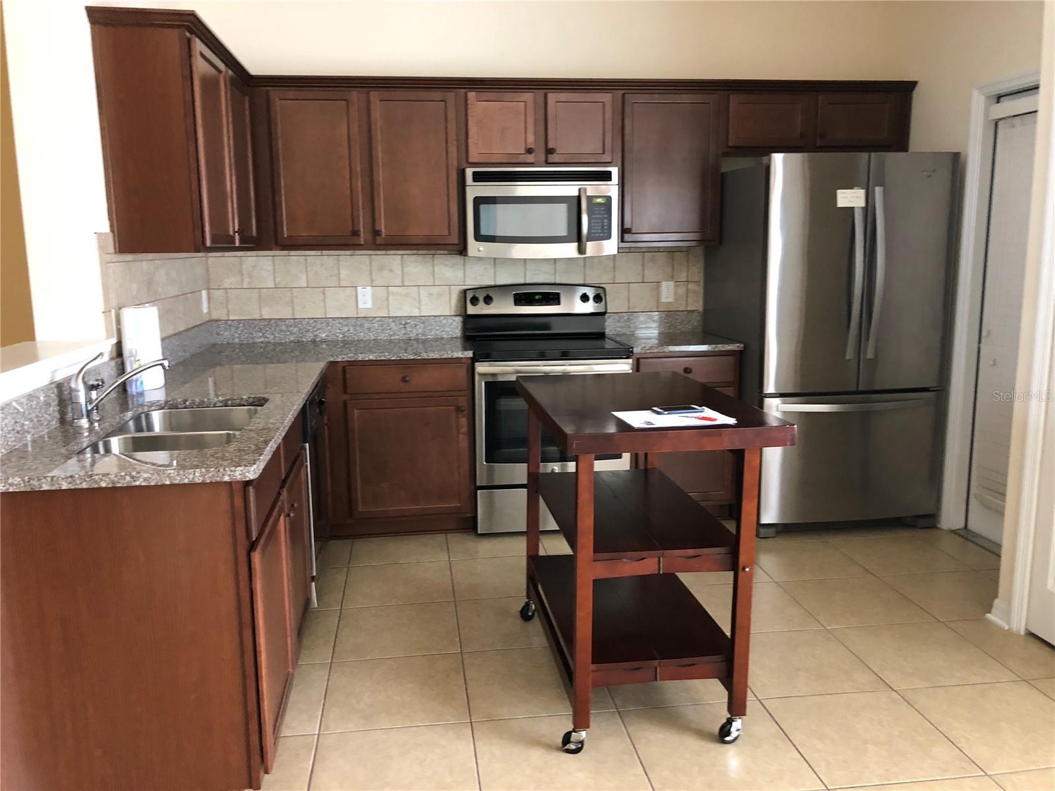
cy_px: 396
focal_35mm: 28
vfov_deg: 49.7
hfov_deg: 63.4
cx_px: 528
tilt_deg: -9.8
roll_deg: +1.9
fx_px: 853
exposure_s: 1/13
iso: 100
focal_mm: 4
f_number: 1.8
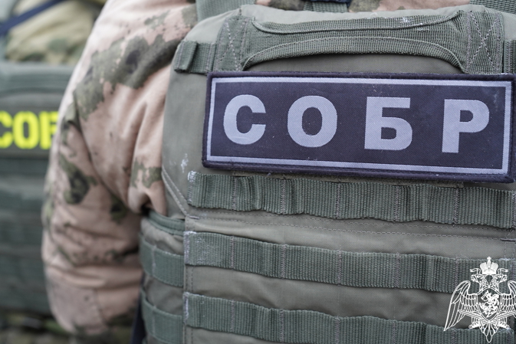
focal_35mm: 49
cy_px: 159
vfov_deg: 27.5
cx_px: 255
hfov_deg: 40.3
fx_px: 702
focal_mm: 44
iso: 1250
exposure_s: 1/160
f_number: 4
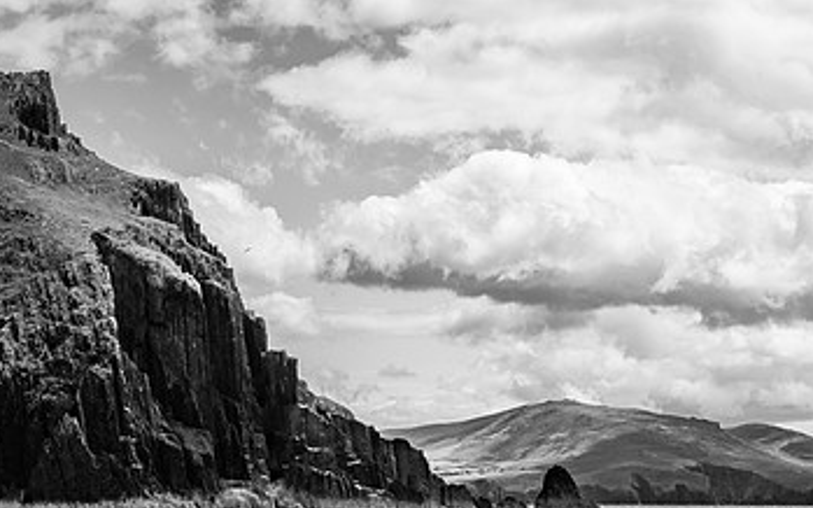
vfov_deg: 9.8
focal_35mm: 134
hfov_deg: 15.6
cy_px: 320
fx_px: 2969
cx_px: 555
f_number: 11
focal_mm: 70
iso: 125
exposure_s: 1/320
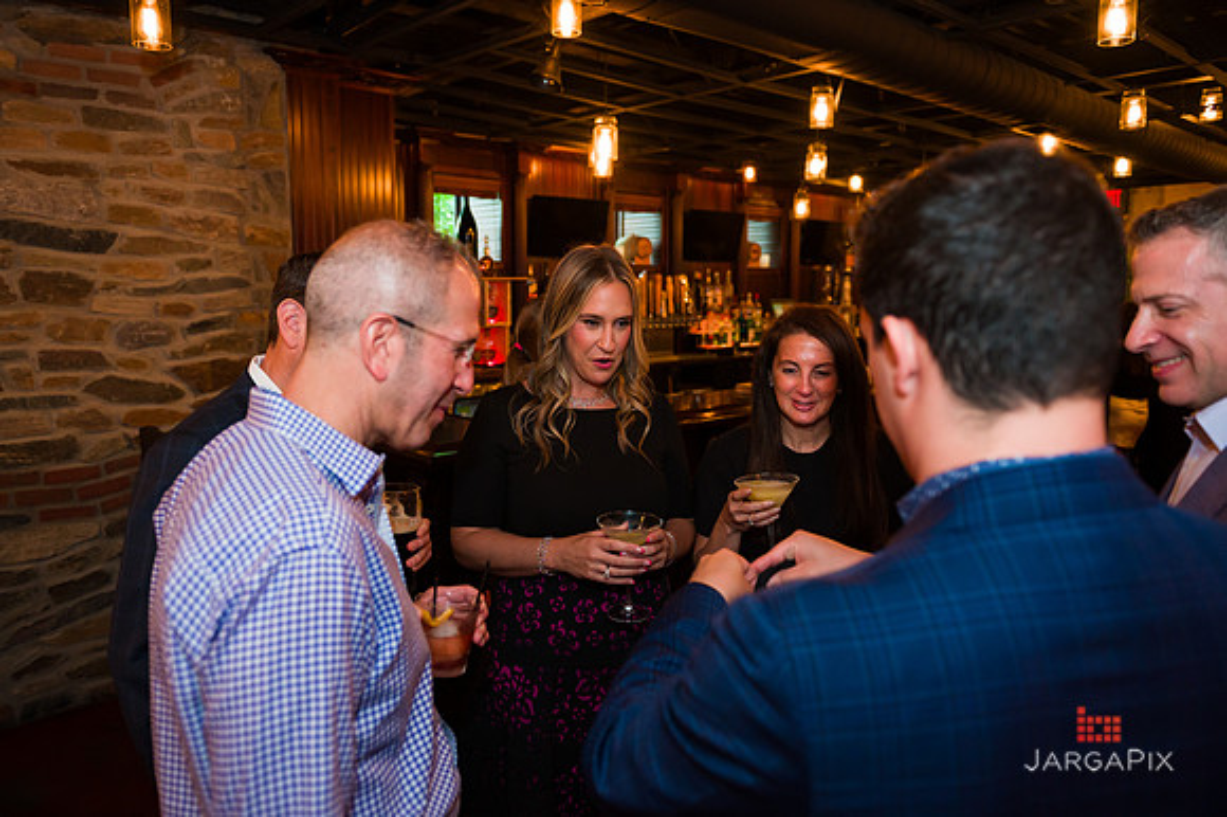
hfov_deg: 70.9
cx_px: 581
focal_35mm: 25
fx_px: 861
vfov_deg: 50.7
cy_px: 387
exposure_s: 1/200
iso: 1600
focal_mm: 24
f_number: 3.2
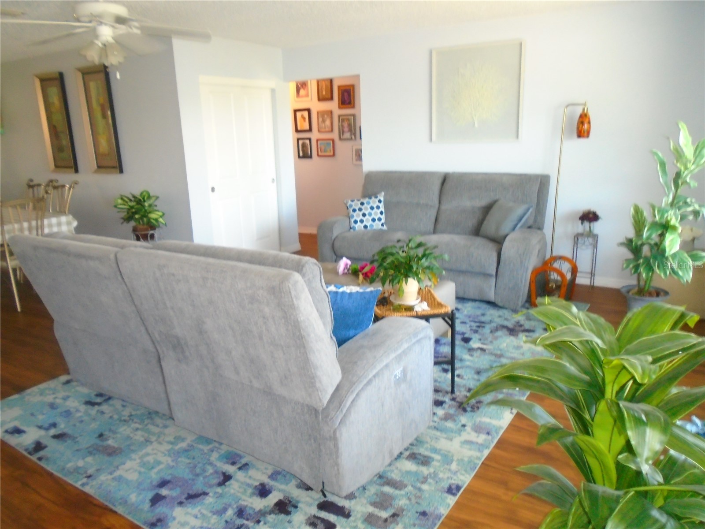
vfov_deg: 53.1
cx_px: 352
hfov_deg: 67.3
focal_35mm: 26
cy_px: 264
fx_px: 530
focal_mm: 4.6
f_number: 3.2
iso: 400
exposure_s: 1/30
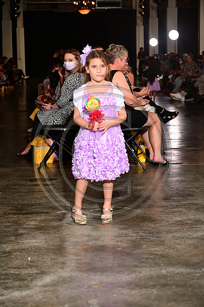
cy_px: 154
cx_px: 102
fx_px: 783
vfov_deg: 22.2
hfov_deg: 14.8
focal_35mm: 92
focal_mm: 92
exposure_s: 1/125
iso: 1000
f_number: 6.3
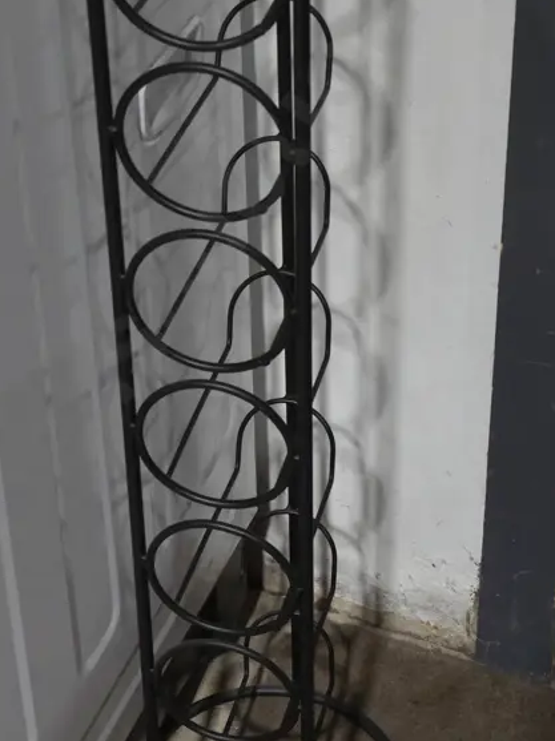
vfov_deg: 21.2
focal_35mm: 92
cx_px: 218
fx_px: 1969
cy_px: 231
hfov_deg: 16.0
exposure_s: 1/60
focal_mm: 25
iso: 800
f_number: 5.3
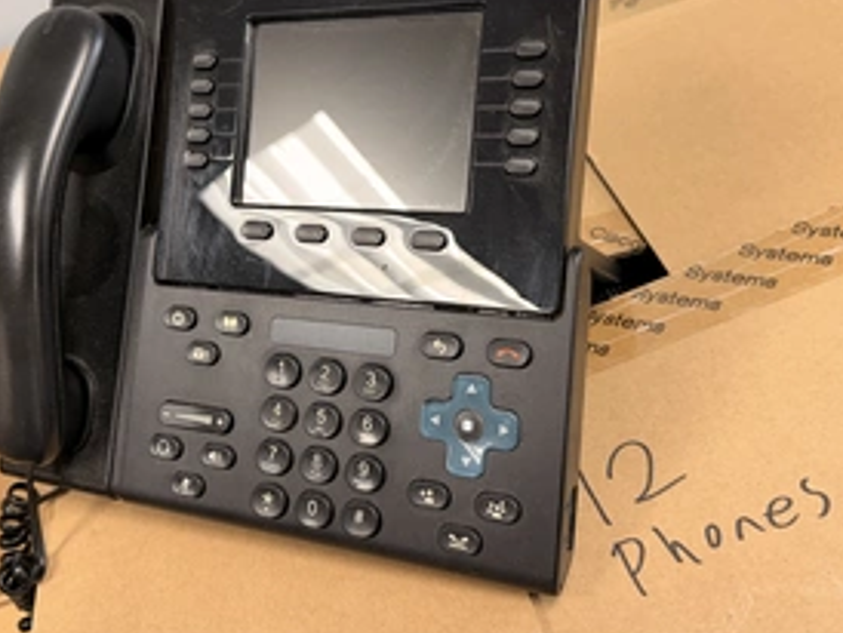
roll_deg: +21.4
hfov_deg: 52.5
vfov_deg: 40.6
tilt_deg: -36.1
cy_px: 255
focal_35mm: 35
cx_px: 385
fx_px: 853
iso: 200
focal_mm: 6.76
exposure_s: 1/120
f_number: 1.78
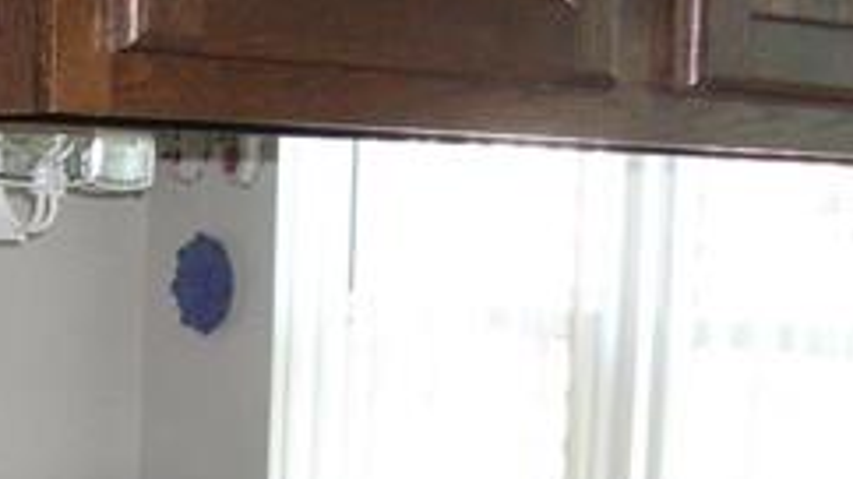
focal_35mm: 101
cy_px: 532
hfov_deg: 20.3
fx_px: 2284
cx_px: -46
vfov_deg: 11.8
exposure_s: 1/60
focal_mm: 5.8
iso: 200
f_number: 2.6
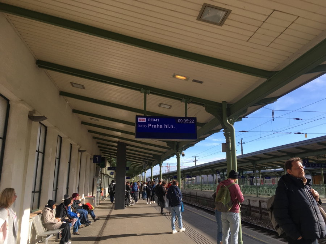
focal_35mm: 29
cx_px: 163
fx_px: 273
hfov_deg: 61.7
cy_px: 122
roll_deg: +0.3
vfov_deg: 48.2
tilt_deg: +12.5
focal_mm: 4.15
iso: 25
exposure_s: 1/810
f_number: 2.2
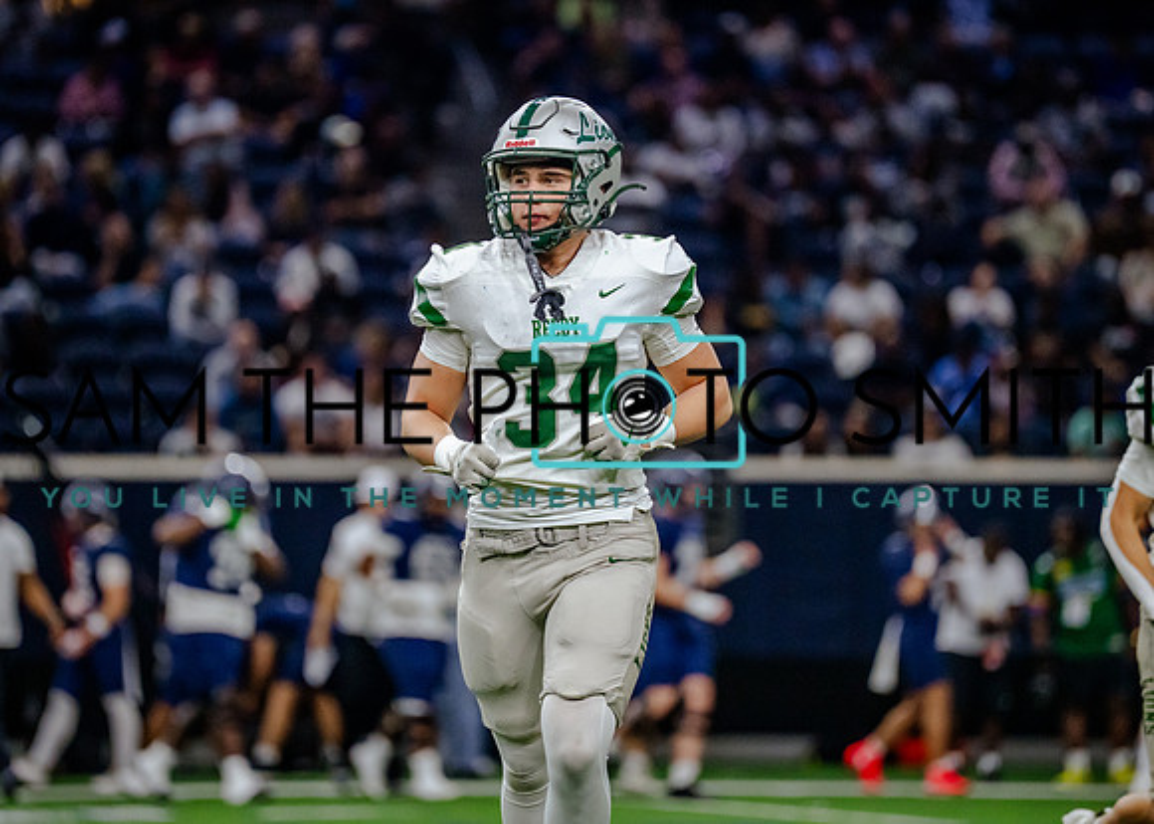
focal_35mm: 272
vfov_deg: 5.3
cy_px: 305
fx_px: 8905
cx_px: 544
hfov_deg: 7.4
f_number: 2.8
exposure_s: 1/1250
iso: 3200
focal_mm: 200
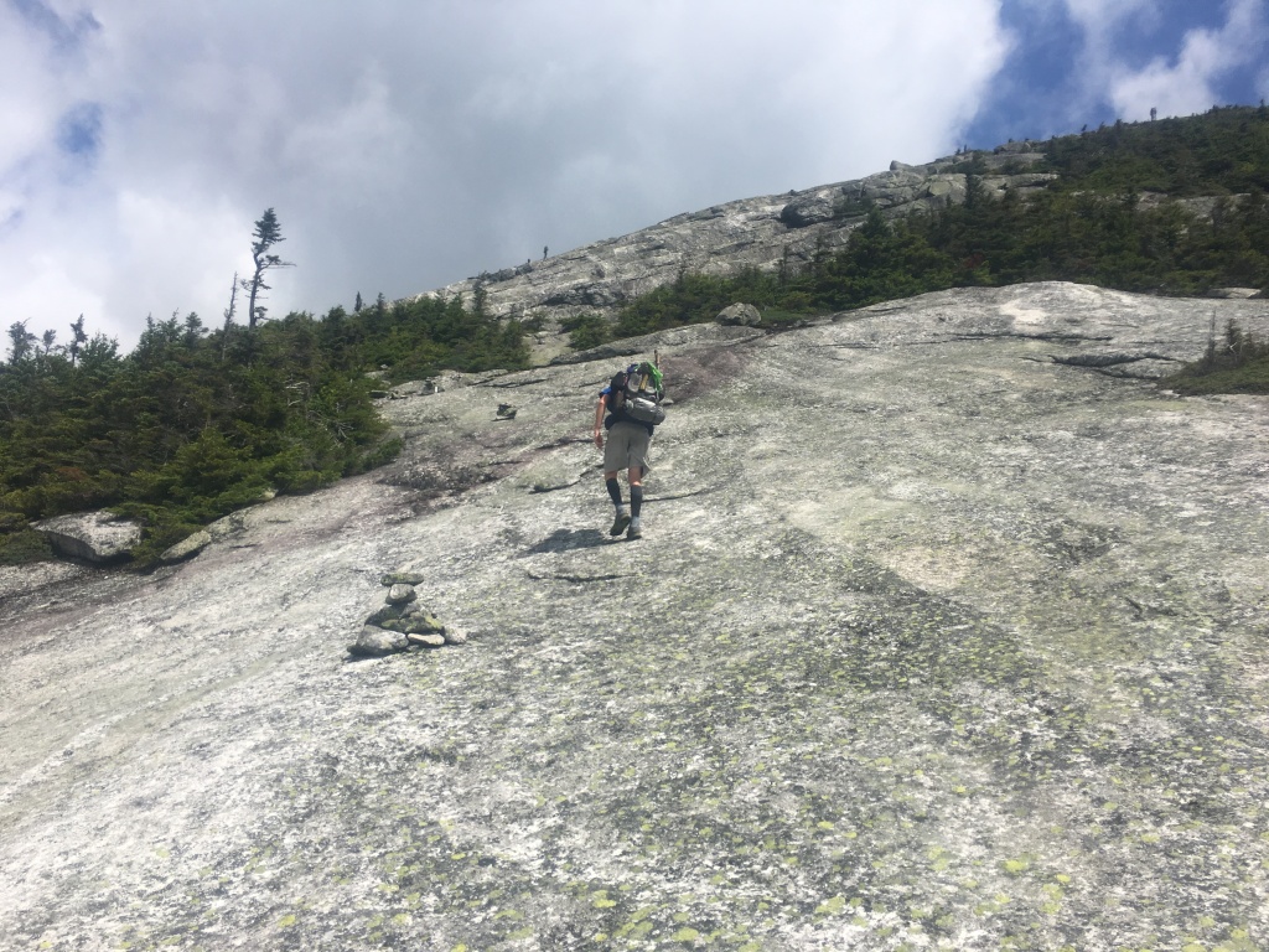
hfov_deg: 61.7
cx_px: 634
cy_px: 476
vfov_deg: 48.2
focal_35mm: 29
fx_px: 1063
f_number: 2.2
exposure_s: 1/2747
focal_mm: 4.15
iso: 25
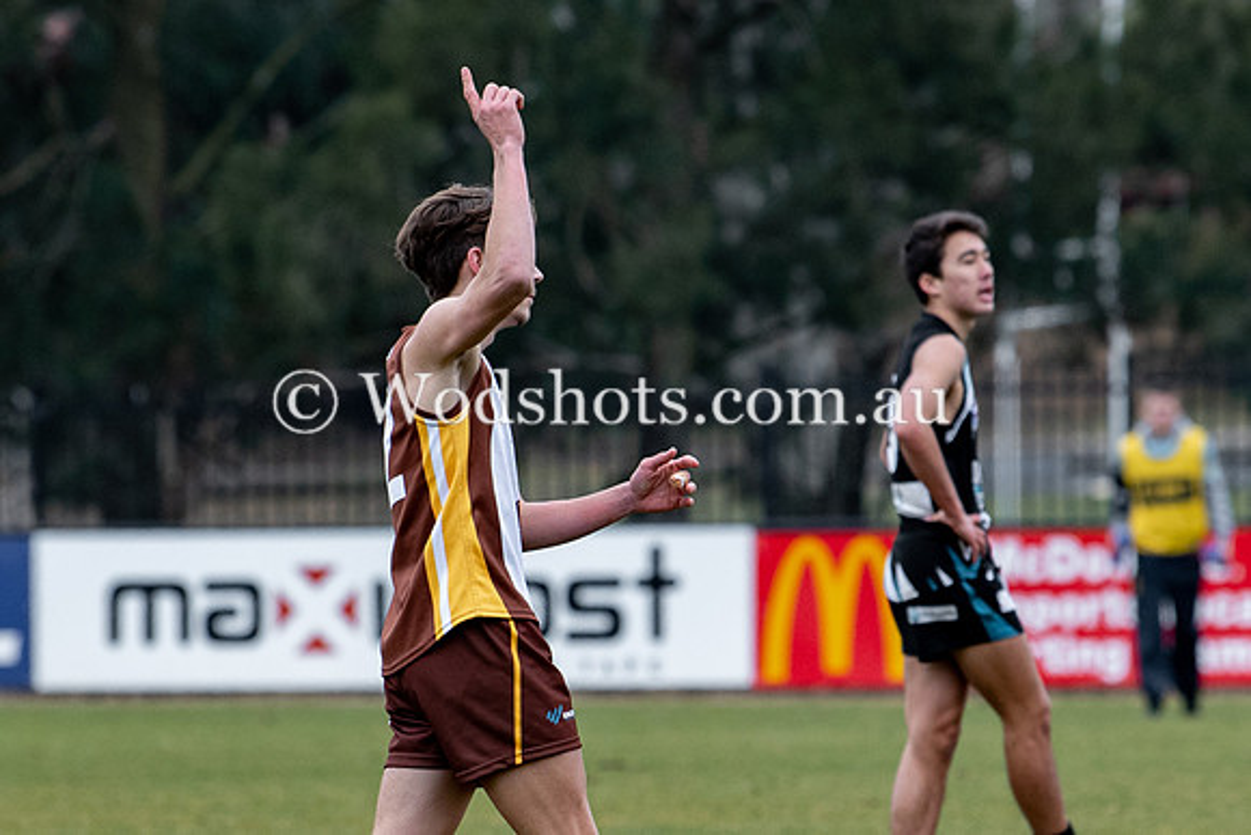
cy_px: 641
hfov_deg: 2.9
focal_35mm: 708
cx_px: 697
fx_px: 24600
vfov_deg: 1.9
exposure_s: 1/800
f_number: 4
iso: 400
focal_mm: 200
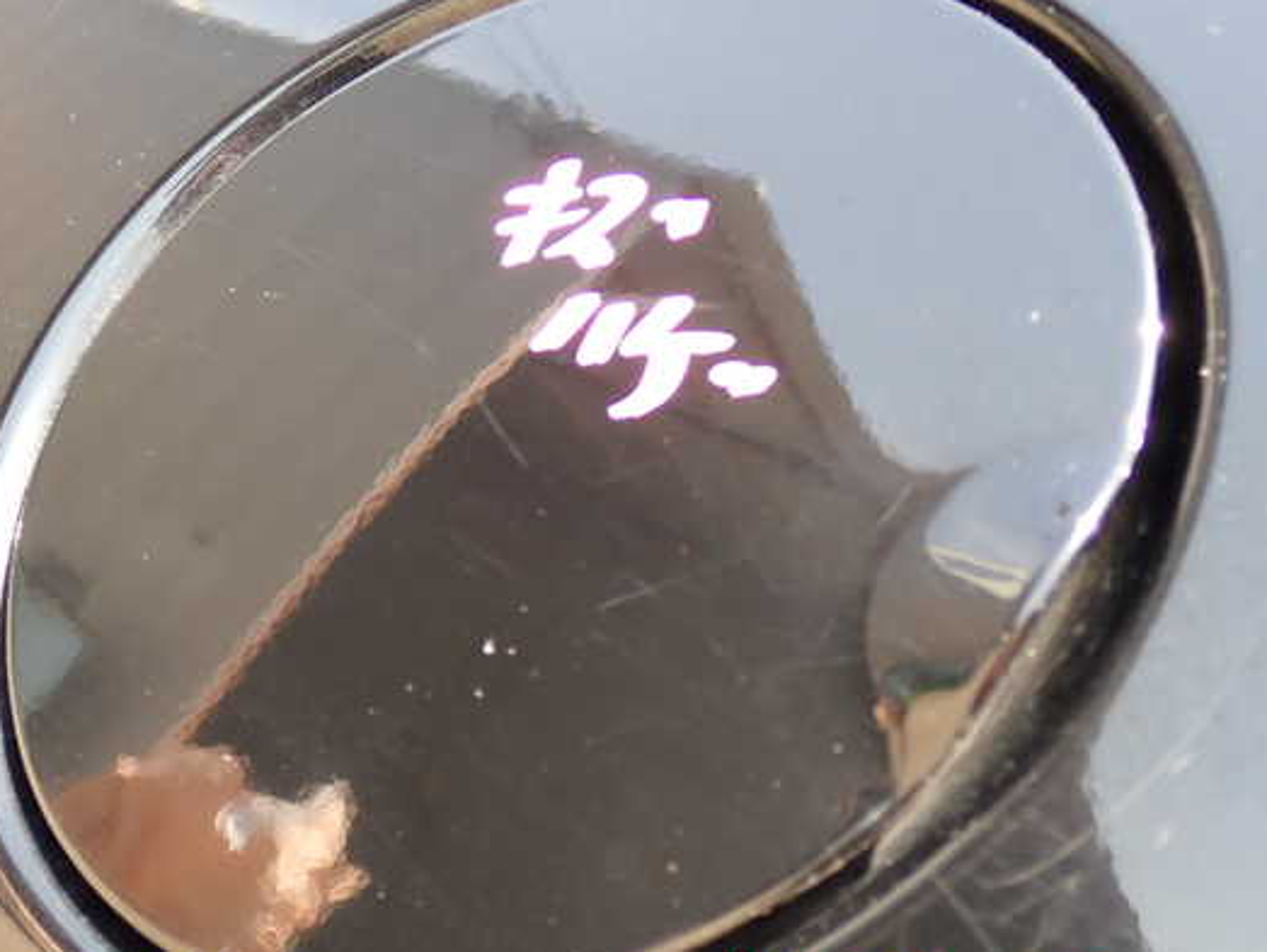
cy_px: 465
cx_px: 557
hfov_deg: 40.3
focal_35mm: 47
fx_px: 1721
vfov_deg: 30.9
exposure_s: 1/100
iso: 100
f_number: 2.8
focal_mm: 7.31
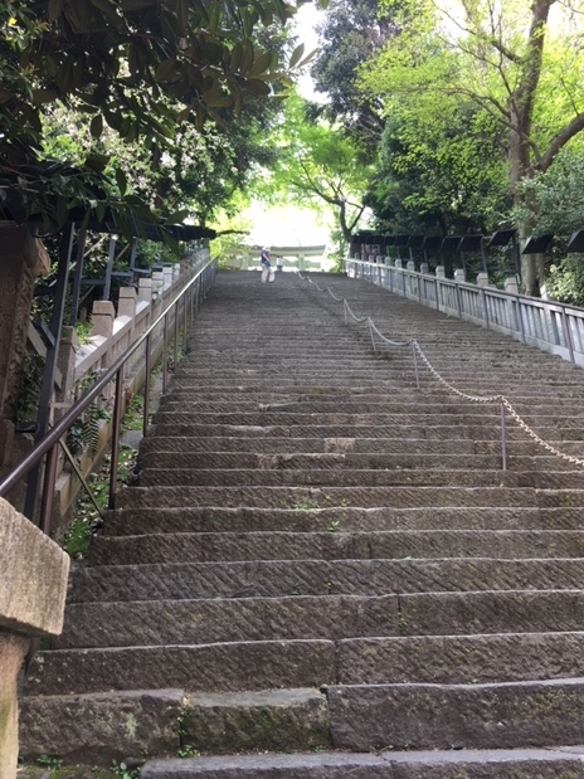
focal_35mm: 30
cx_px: 297
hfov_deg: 46.8
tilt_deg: +23.1
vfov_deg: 60.0
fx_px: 675
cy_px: 400
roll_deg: +0.6
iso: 40
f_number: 2.2
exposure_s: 1/120
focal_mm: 4.15
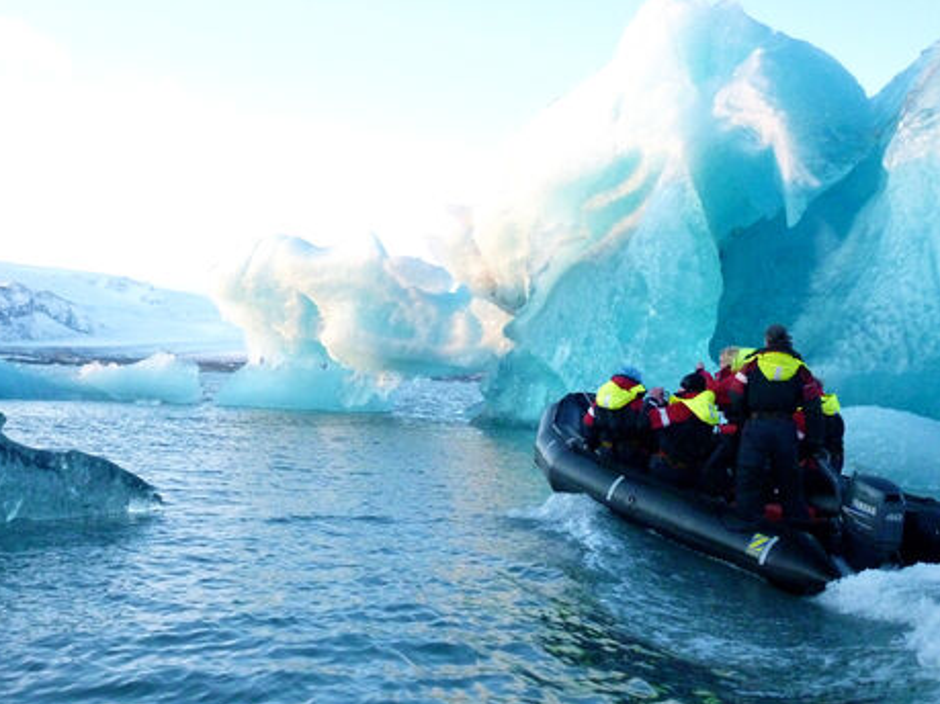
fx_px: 1330
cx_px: 453
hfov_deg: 38.9
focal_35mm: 49
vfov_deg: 29.7
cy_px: 378
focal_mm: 7.3
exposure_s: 1/500
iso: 800
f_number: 3.7
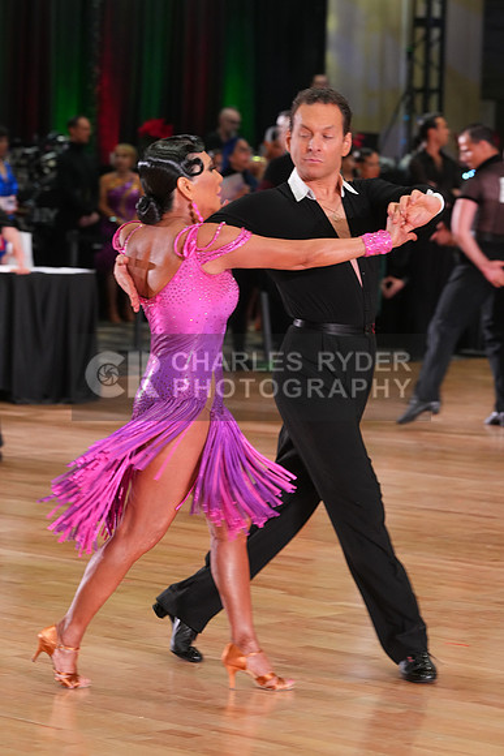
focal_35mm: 141
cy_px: 378
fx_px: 2959
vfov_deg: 14.5
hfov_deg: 9.7
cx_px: 252
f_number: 5.6
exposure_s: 1/200
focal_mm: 141
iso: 3200
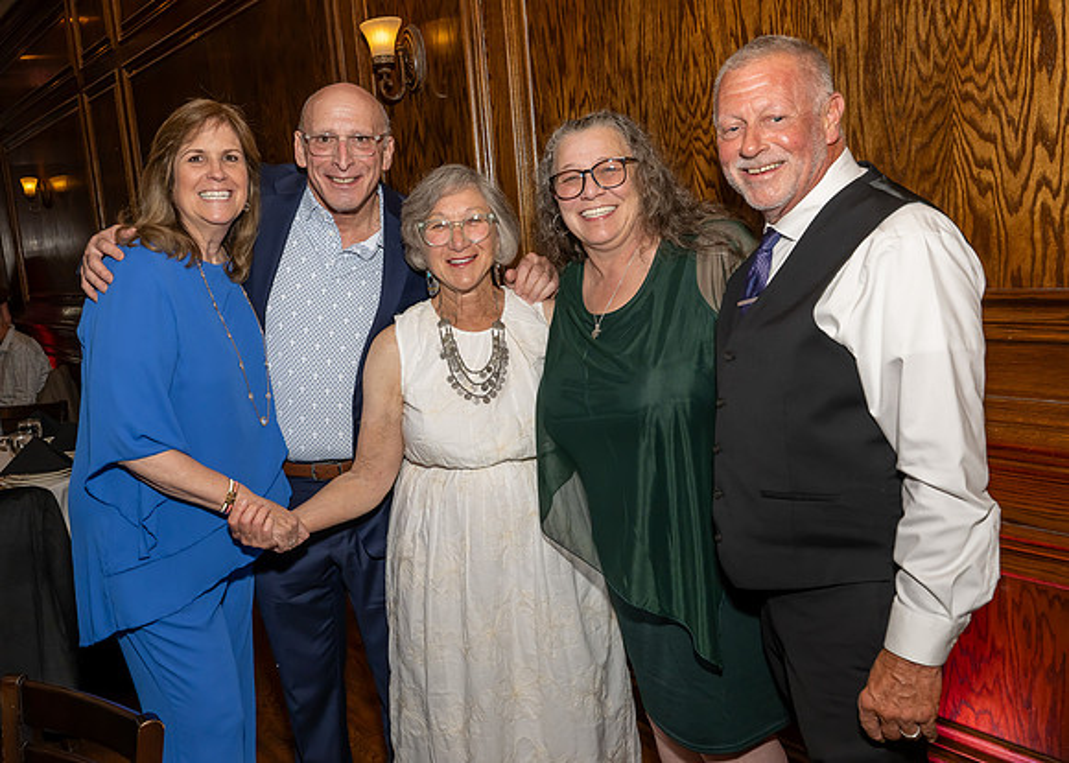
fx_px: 1052
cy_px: 383
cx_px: 388
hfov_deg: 53.2
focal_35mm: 35
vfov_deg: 39.9
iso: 640
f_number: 8
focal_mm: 27.5
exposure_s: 1/250
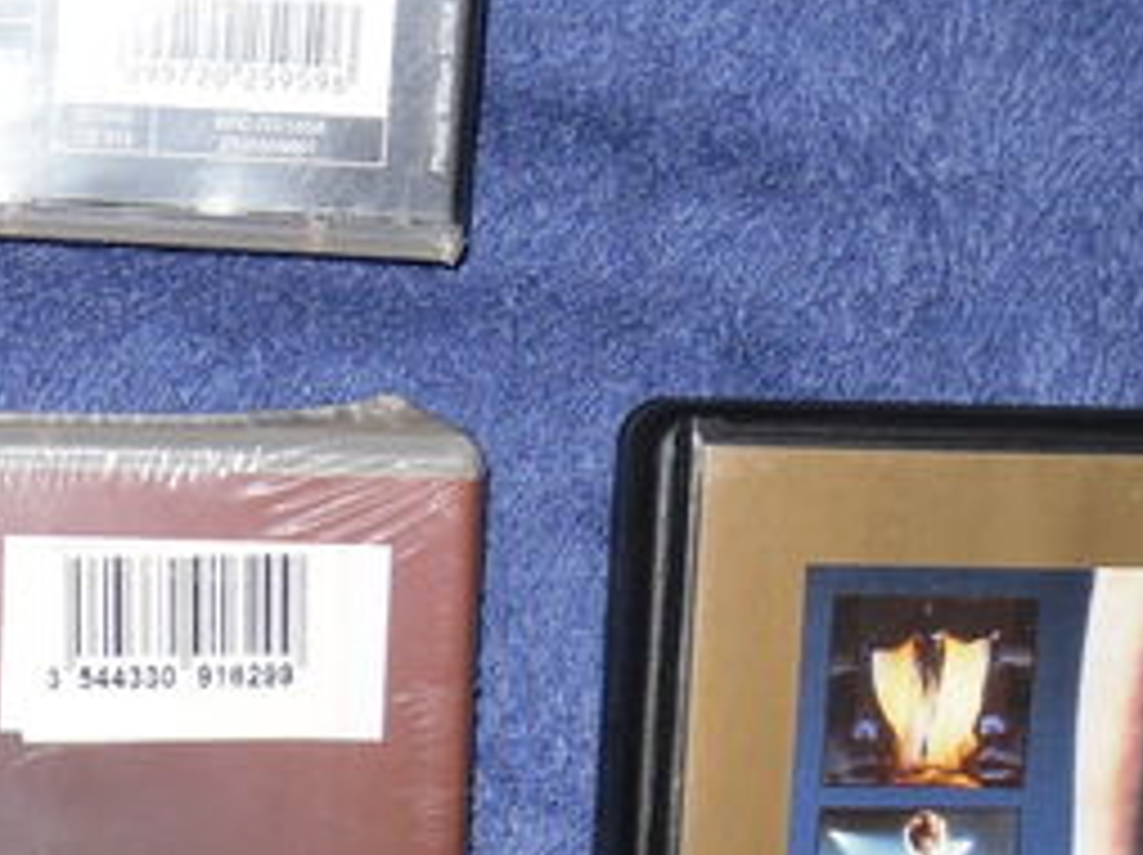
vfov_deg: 10.4
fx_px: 4552
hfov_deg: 13.9
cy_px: 1197
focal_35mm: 138
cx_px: -238
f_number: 3.5
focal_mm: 6.3
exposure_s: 1/45
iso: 80
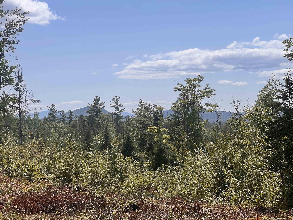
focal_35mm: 77
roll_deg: +1.0
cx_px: 146
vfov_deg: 19.1
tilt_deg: +0.0
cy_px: 110
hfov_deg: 25.3
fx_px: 652
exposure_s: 1/1357
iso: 32
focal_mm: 9
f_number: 2.8
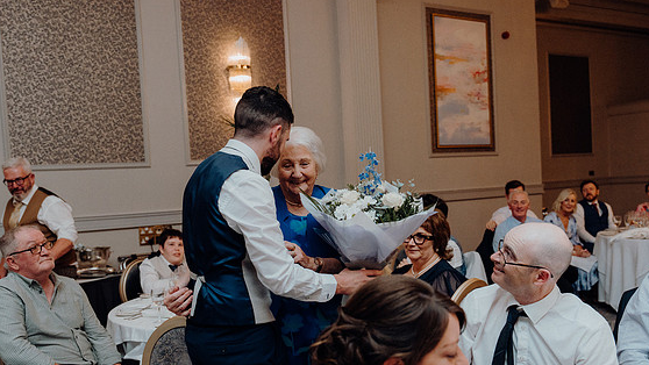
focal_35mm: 37
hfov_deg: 54.0
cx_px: 330
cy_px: 218
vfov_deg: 31.9
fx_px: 637
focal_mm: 34
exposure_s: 1/160
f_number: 3.5
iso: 2500
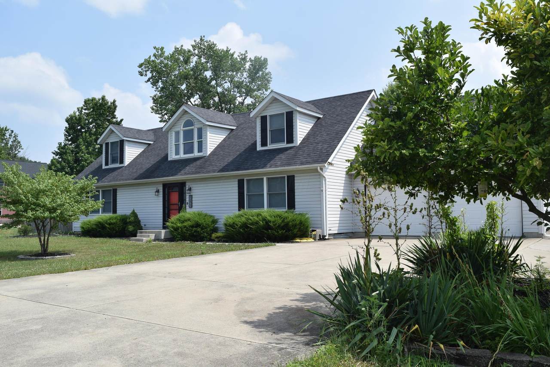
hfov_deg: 57.2
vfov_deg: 40.0
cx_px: 275
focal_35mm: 33
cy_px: 184
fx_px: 504
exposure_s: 1/500
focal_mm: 22
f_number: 8
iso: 200
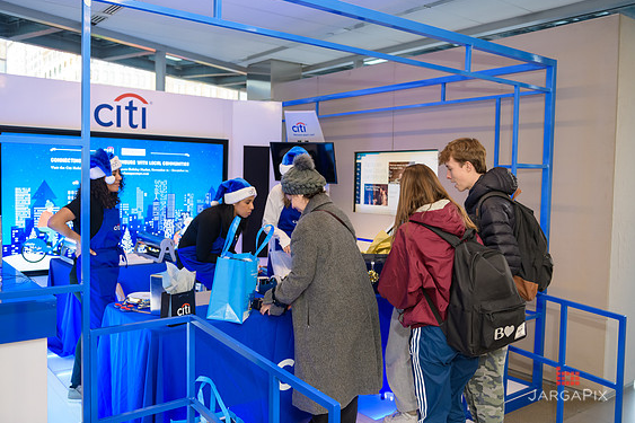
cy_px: 207
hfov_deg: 57.2
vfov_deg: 39.9
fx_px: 582
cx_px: 309
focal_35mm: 33
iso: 800
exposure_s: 1/125
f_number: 3.2
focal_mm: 32
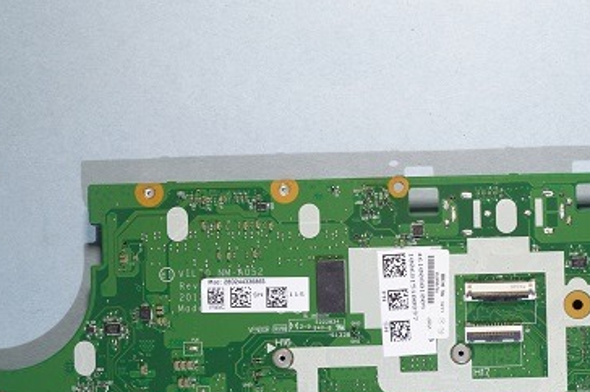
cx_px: 460
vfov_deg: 19.5
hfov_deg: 29.1
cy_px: 376
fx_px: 1113
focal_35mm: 68
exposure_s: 1/6
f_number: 8
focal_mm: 22
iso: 100
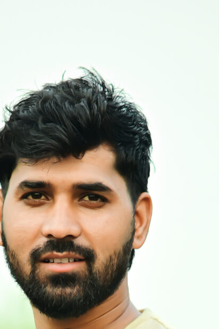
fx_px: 3192
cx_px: 76
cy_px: 604
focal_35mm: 350
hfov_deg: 3.9
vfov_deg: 5.8
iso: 100
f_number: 2.8
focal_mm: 85
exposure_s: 1/125
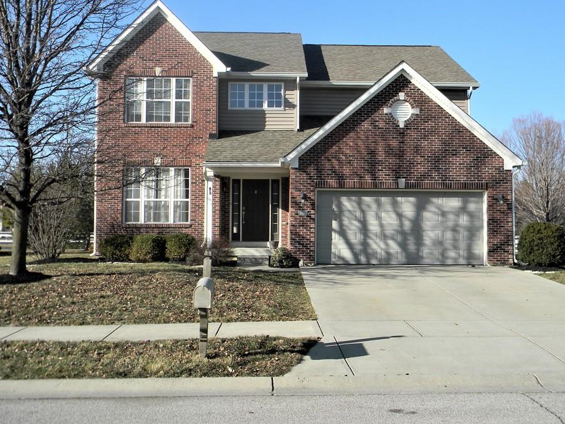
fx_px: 669
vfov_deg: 35.1
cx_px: 311
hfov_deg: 45.7
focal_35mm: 41
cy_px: 187
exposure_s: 1/595
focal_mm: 6.4
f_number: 3.7
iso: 80
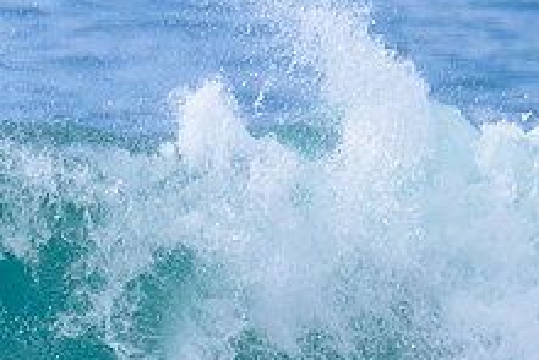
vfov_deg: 0.5
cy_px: 554
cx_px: -194
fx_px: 43192
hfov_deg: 0.7
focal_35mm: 2883
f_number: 11
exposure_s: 1/2000
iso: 900
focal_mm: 800
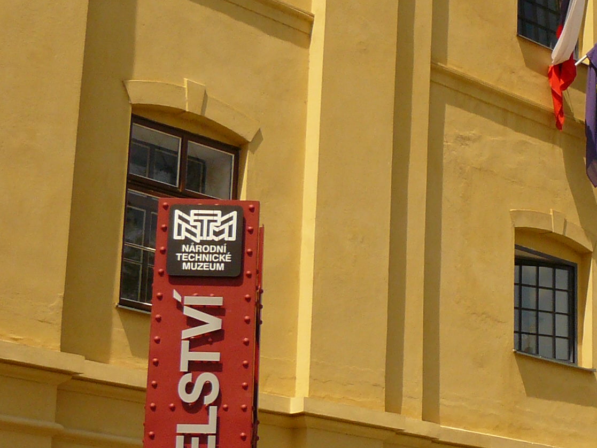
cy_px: 280
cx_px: 684
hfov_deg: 18.9
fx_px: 1708
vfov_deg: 14.9
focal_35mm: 99
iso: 100
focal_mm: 6
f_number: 5.6
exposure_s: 1/500
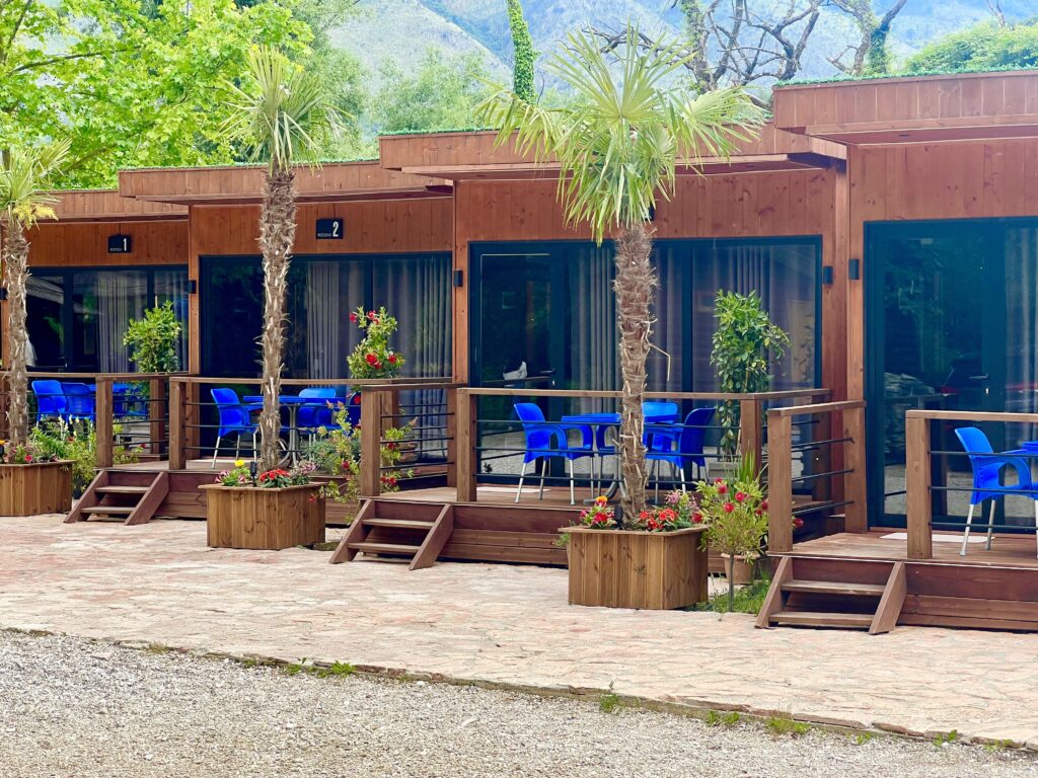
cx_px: 519
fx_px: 2309
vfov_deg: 19.1
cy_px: 389
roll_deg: +0.0
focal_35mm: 77
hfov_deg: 25.3
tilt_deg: -1.6
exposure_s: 1/172
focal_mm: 9
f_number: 2.8
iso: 32
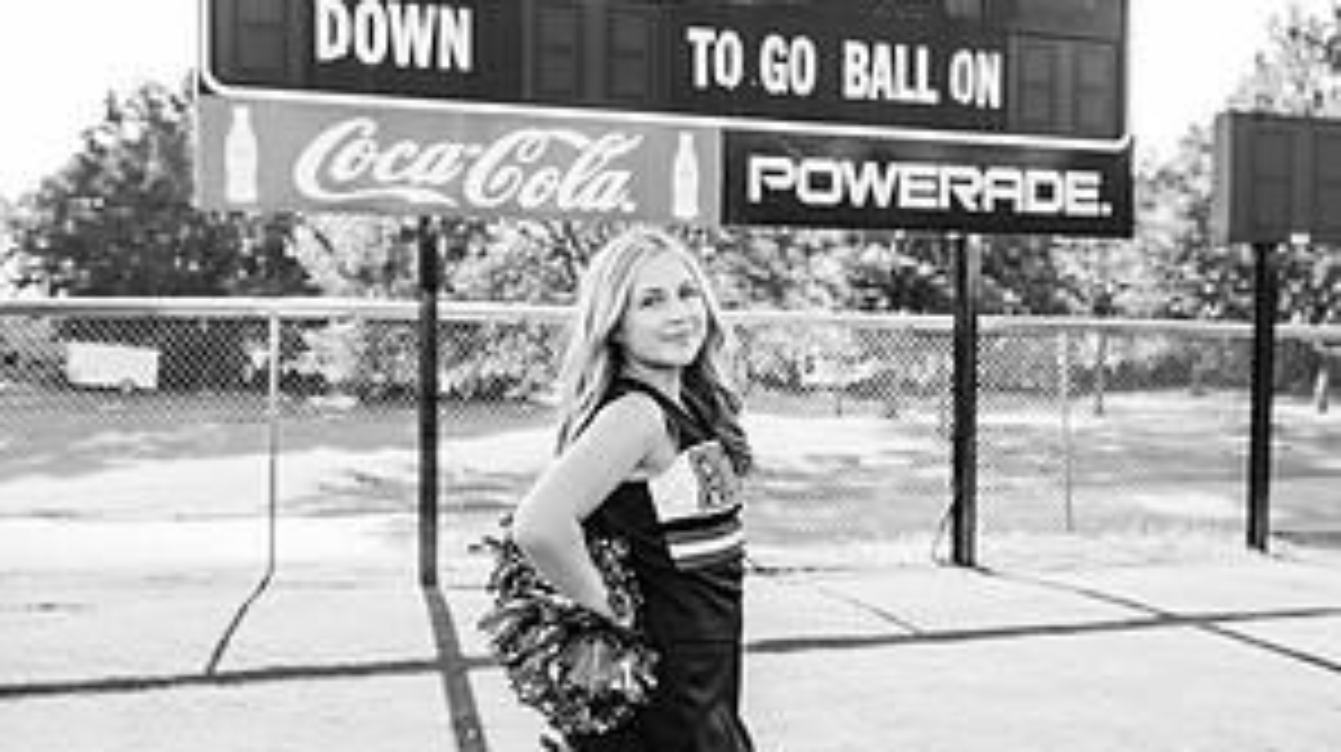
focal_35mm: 38
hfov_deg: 52.8
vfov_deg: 31.1
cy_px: 392
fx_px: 1350
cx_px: 670
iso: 200
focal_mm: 24
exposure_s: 1/640
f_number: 2.8
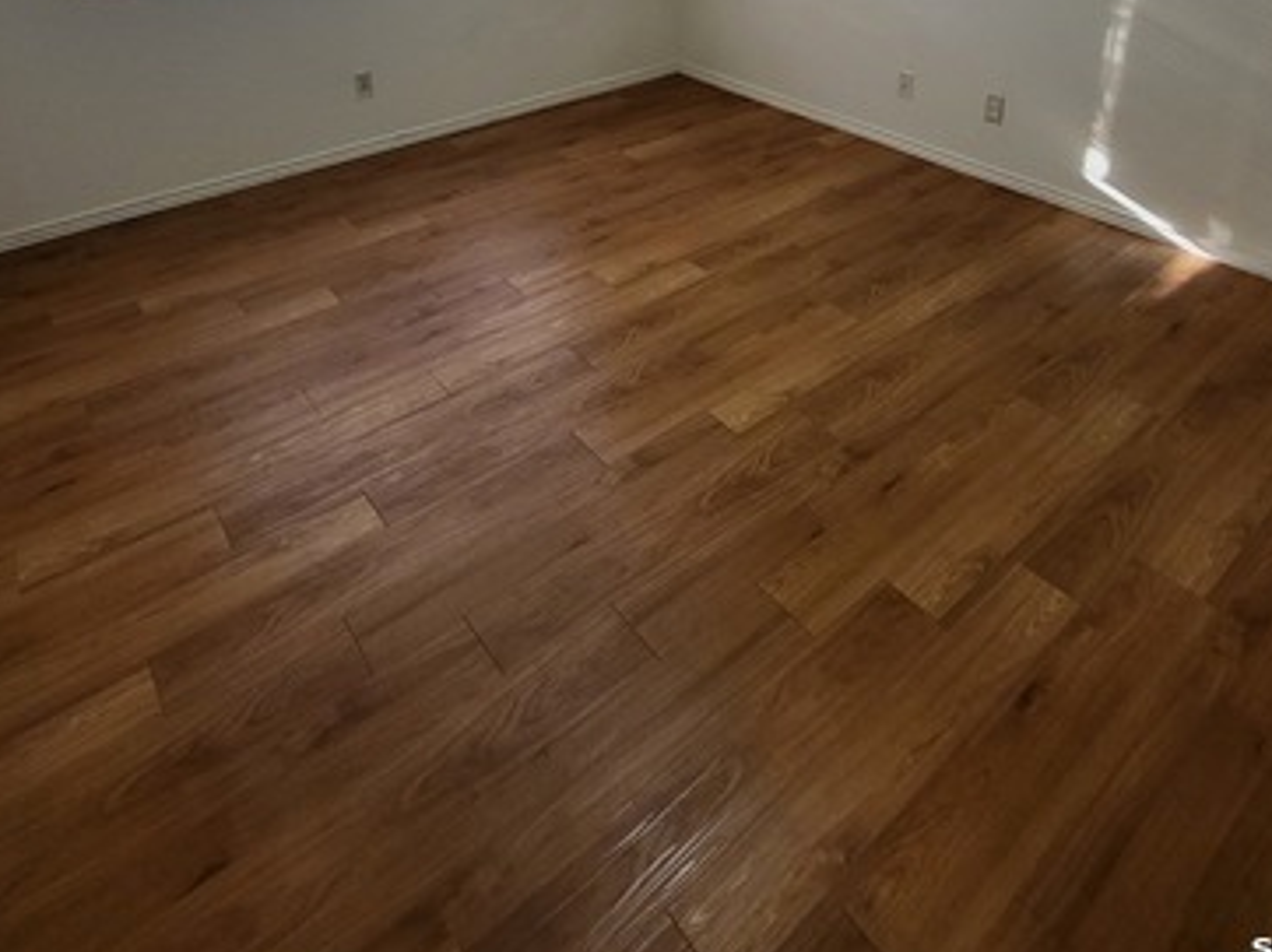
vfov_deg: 52.9
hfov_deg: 73.8
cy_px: 126
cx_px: 699
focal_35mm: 23
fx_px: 845
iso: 320
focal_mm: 1.74
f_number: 2.2
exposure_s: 1/30
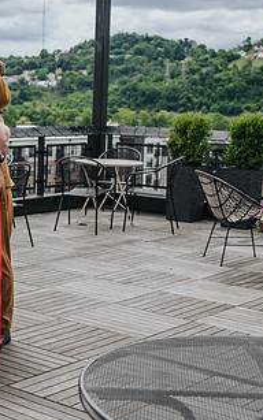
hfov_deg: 16.8
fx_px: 825
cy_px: 193
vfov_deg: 28.6
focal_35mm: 72
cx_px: -104
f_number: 3.5
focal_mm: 35
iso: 125
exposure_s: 1/1250
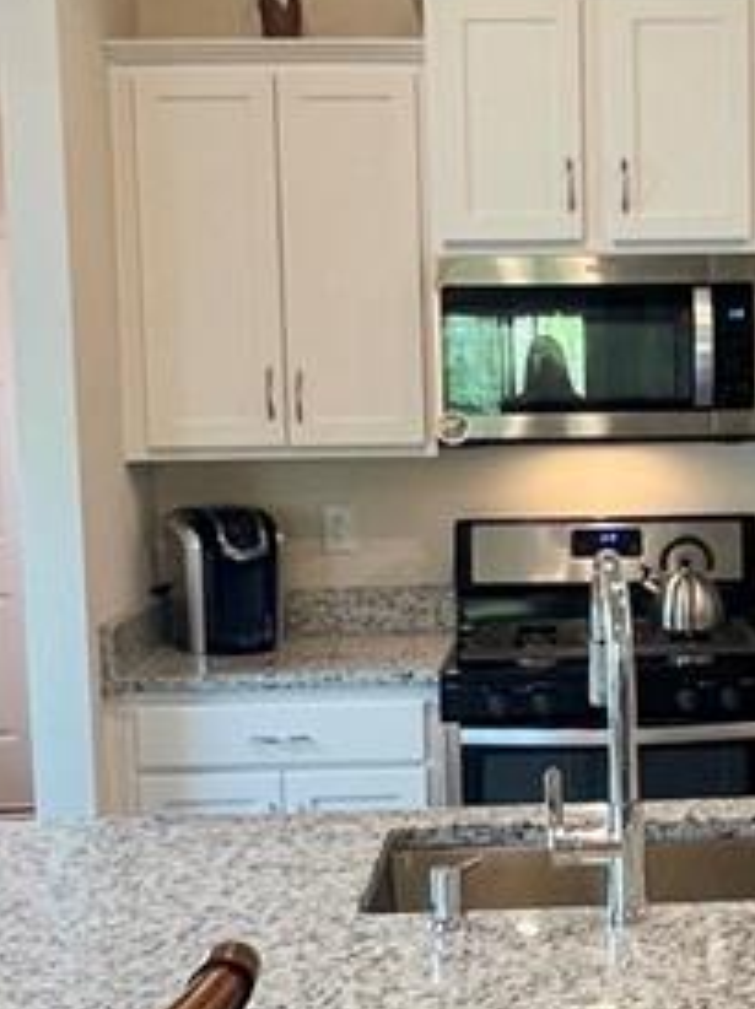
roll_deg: +0.9
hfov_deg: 25.0
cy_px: 534
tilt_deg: -4.7
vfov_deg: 33.8
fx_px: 1660
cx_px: 652
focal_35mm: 57
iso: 160
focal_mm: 1.57
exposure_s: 1/60
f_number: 1.8
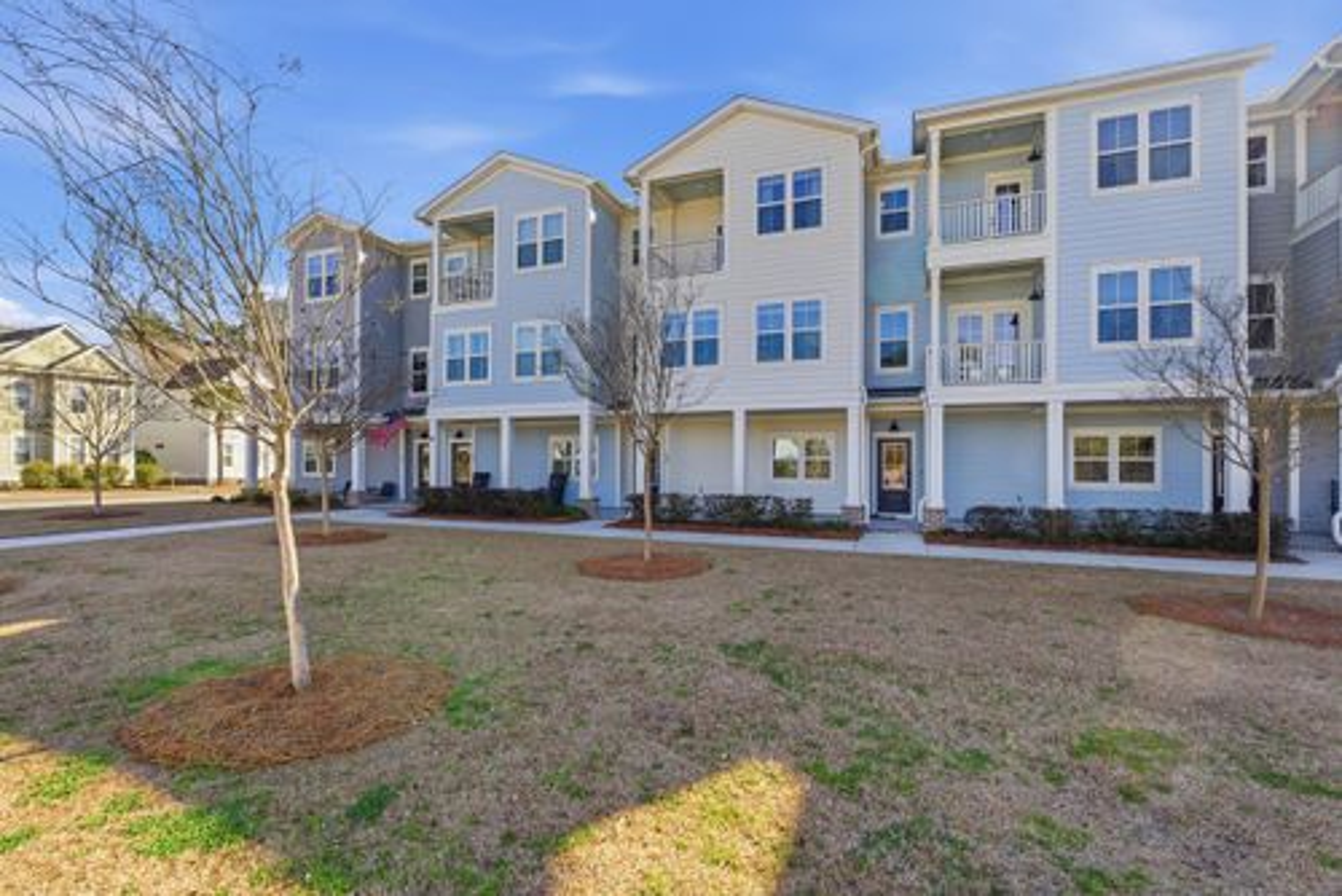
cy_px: 448
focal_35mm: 16
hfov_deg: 96.7
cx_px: 671
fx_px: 597
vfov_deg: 73.8
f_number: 9
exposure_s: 1/8000
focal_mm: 16
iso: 320
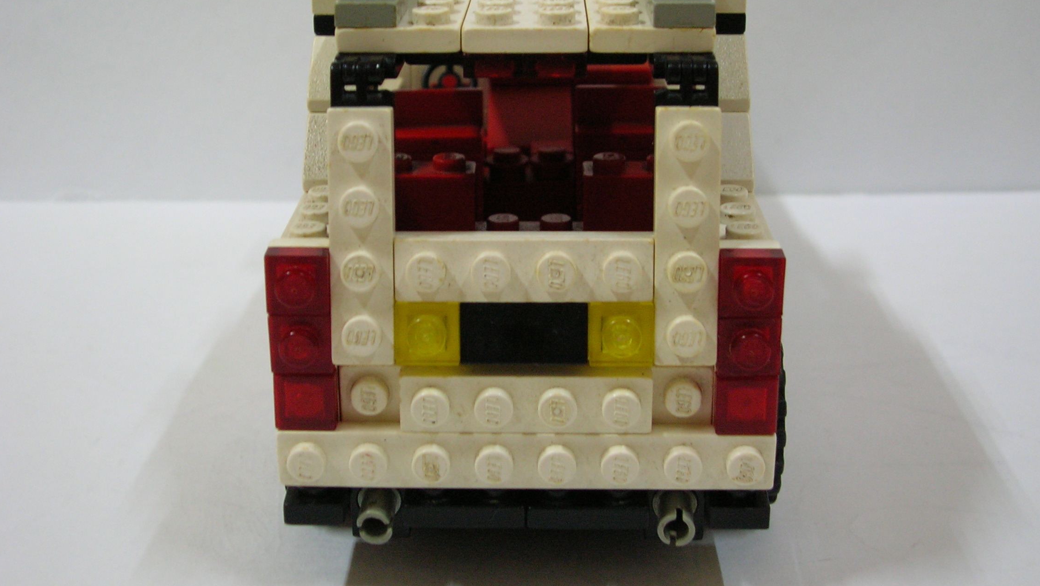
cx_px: 525
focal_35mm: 51
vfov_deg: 23.5
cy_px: 236
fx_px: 1407
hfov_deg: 40.6
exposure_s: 1/3.9
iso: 100
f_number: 3.2
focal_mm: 7.7
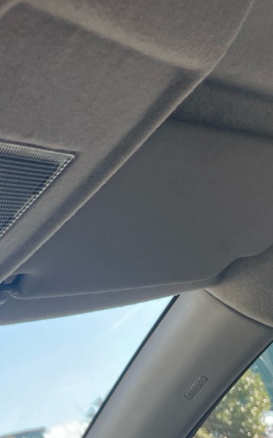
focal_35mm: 78
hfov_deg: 15.3
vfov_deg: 26.4
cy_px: 285
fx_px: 929
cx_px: -153
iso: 32
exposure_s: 1/381
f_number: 1.6
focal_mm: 4.2
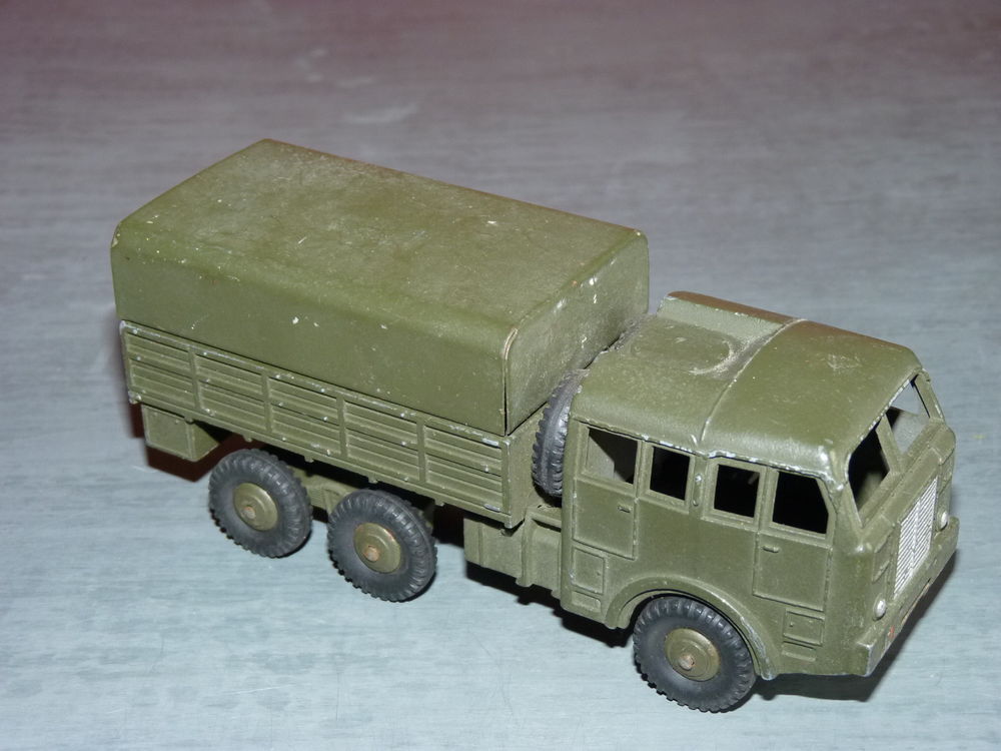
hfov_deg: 29.8
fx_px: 1880
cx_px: 500
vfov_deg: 22.6
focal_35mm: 65
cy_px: 376
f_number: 3.4
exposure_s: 1/30
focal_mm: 11.5
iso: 200
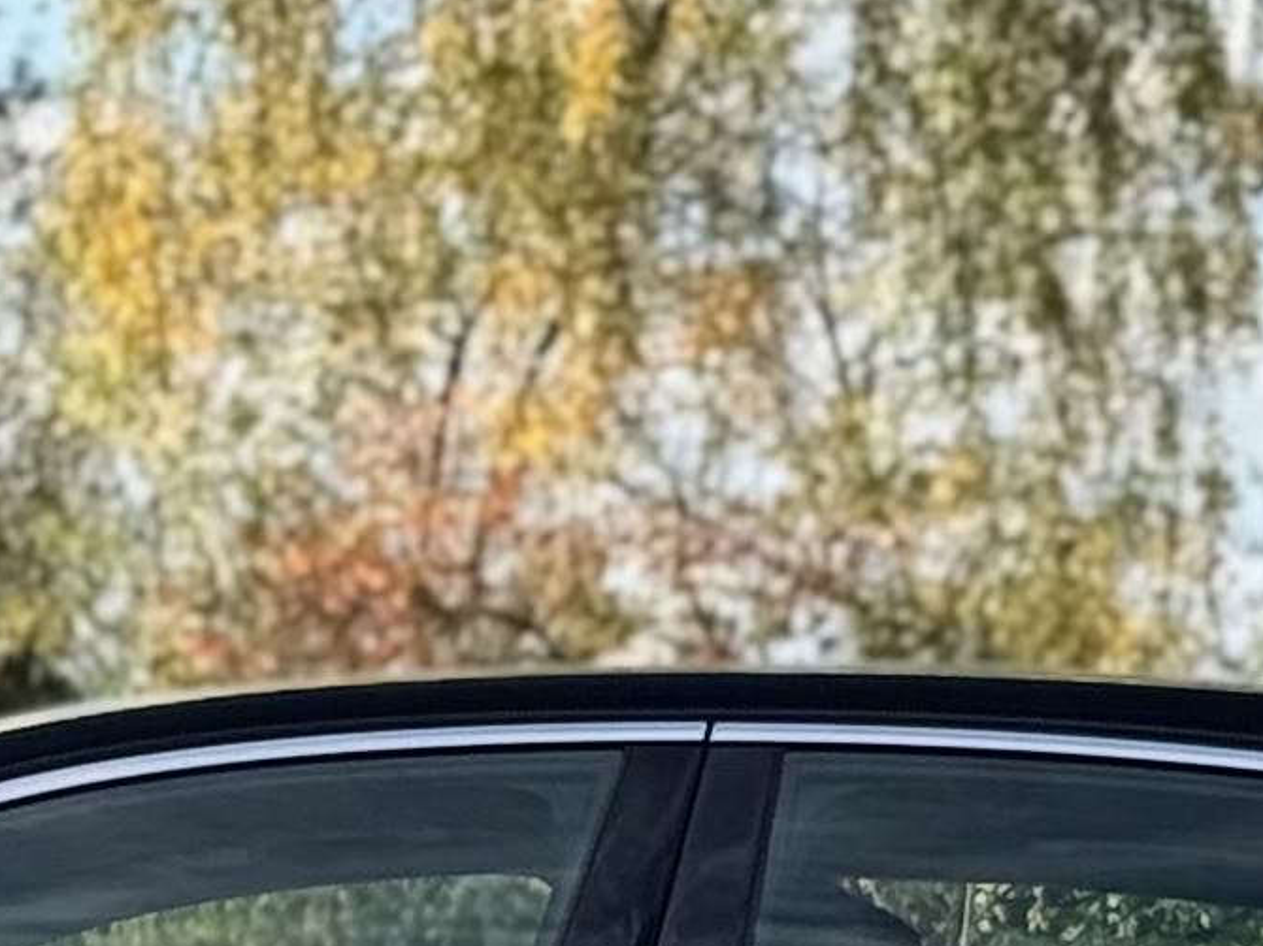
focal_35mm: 289
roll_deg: -0.6
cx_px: 292
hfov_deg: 6.9
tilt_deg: -3.4
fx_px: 10541
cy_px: 1575
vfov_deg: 5.1
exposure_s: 1/876
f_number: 1.78
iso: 64
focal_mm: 6.76
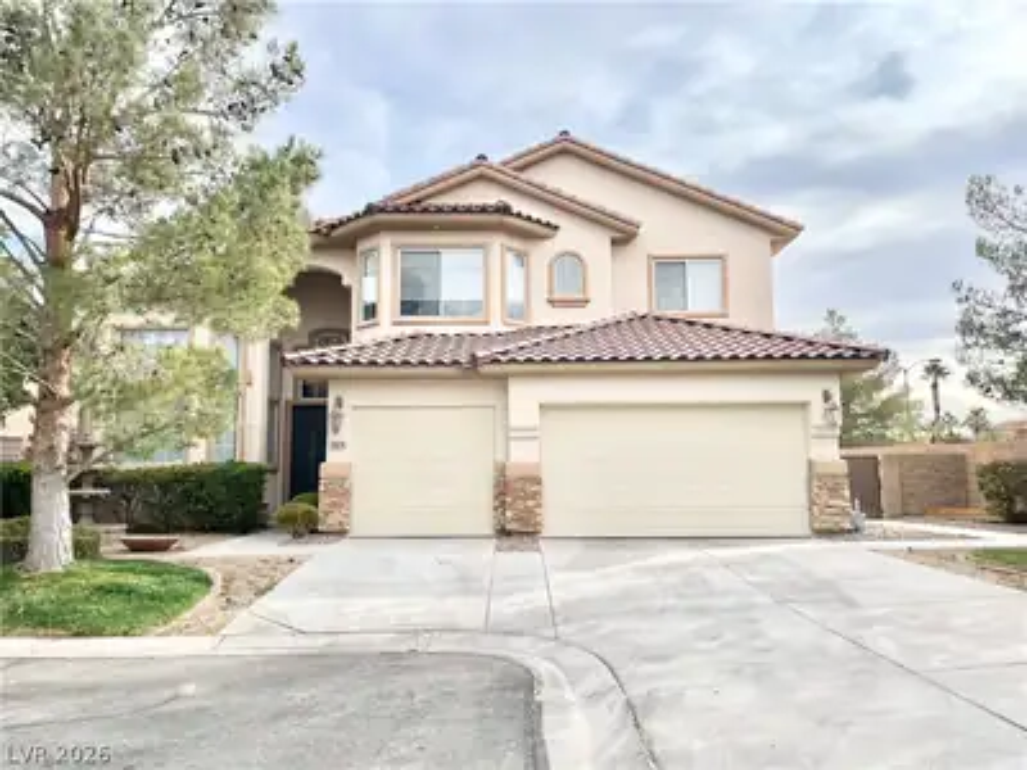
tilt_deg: +8.3
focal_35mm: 26
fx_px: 771
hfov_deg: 67.3
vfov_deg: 53.1
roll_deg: -0.1
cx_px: 514
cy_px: 385
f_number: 1.6
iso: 32
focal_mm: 4.2
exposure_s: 1/2959
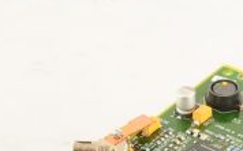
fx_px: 1138
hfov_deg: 11.9
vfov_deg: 7.5
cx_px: 294
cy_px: 212
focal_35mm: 172
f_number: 11
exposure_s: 1/125
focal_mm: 50
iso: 1600
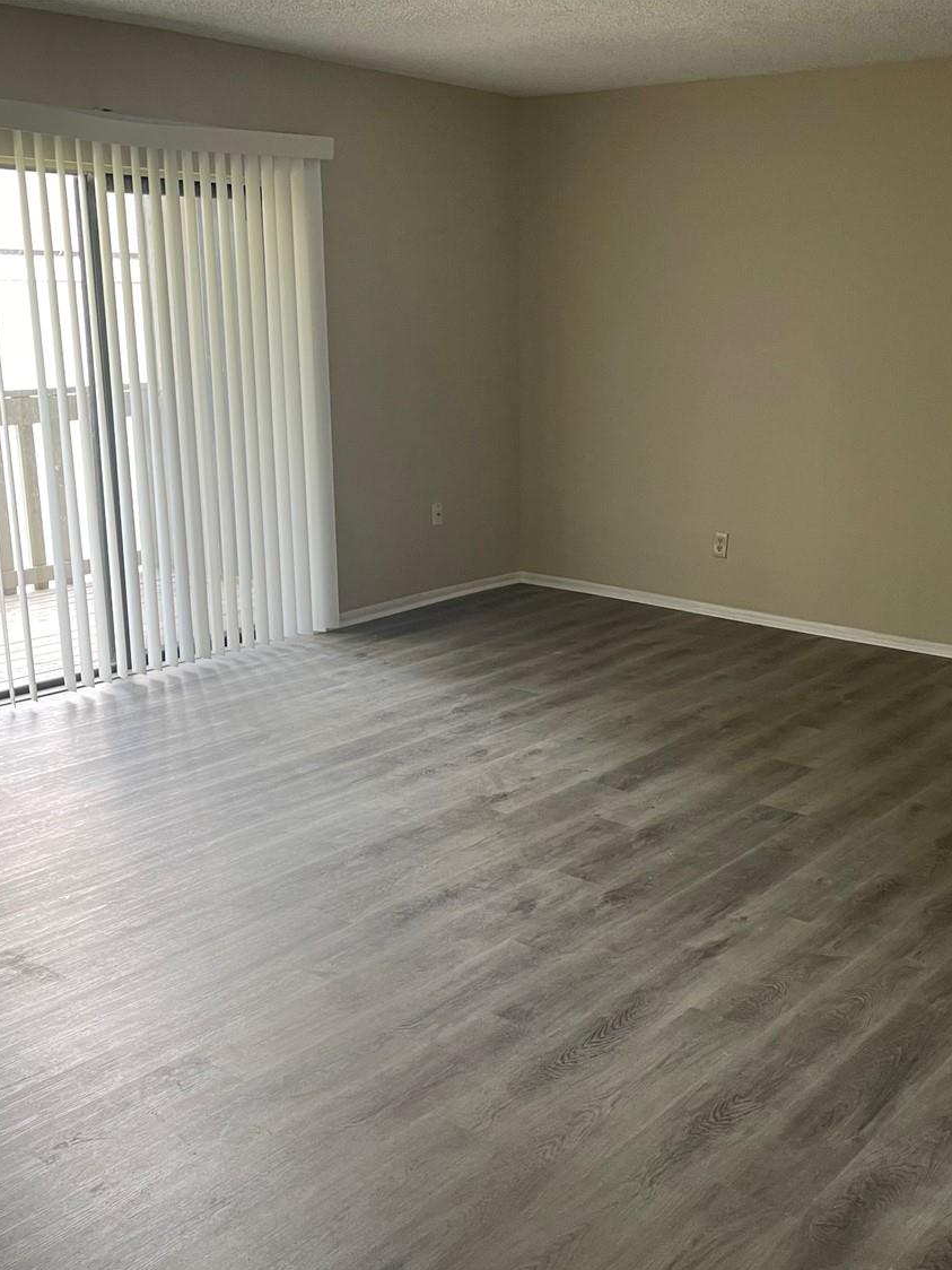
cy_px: 675
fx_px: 1357
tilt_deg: -15.5
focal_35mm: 37
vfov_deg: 50.1
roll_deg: -0.7
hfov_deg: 38.4
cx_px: 592
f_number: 1.6
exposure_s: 1/97
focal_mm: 5.1
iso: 125
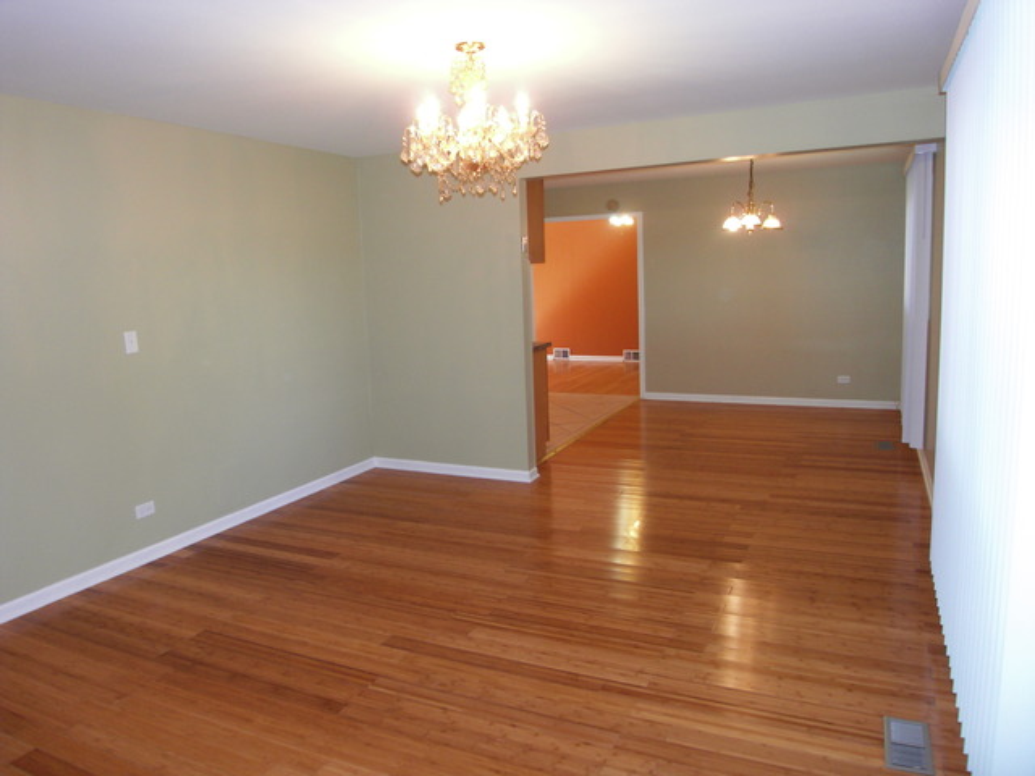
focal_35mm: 24
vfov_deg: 56.8
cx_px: 518
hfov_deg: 71.6
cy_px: 388
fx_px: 718
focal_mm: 4.3
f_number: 2.8
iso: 120
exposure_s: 1/40
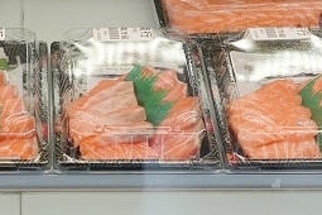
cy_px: 130
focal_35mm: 165
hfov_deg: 12.3
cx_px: 19
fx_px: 1476
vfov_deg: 8.3
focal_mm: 35
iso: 640
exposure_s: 1/160
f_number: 4
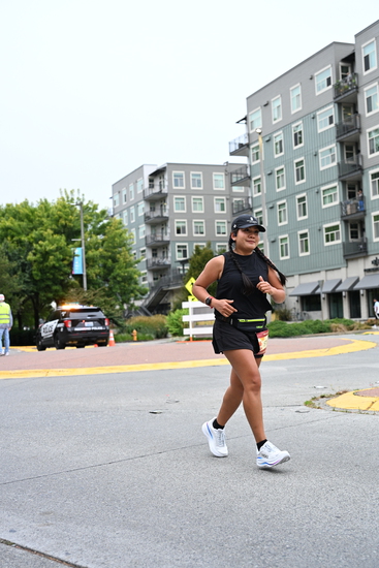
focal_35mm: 46
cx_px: 190
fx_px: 726
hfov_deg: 29.3
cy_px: 284
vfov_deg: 42.7
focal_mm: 46
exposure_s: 1/800
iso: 1600
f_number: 4
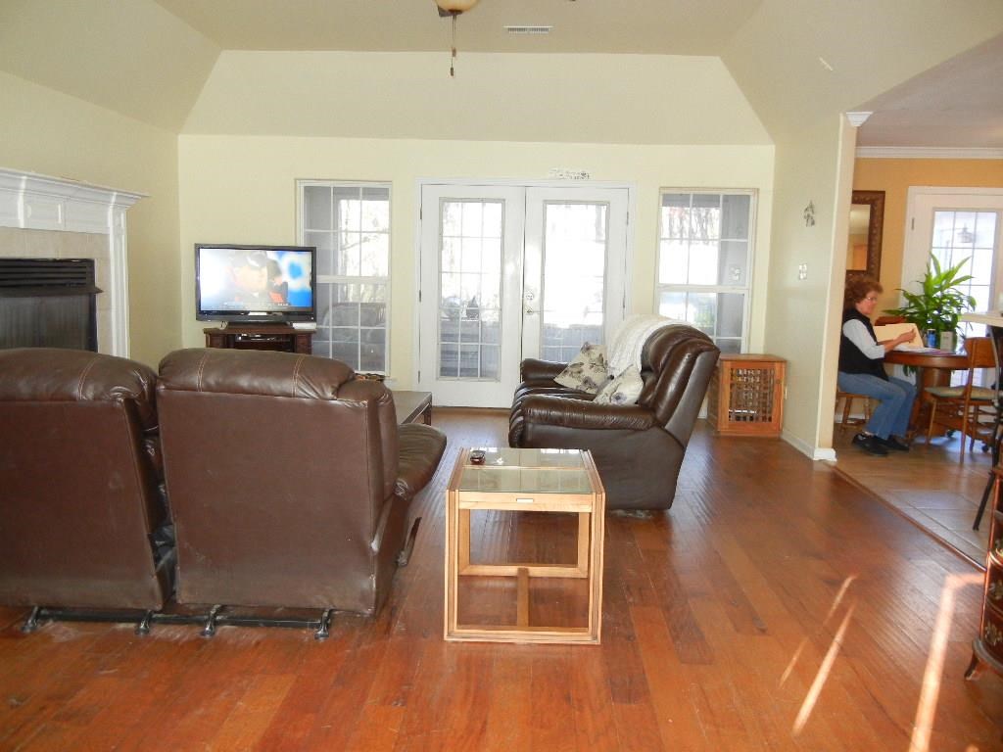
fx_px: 869
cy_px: 376
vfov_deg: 46.8
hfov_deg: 60.0
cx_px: 502
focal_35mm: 30
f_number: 3.5
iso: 395
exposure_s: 1/30
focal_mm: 5.4
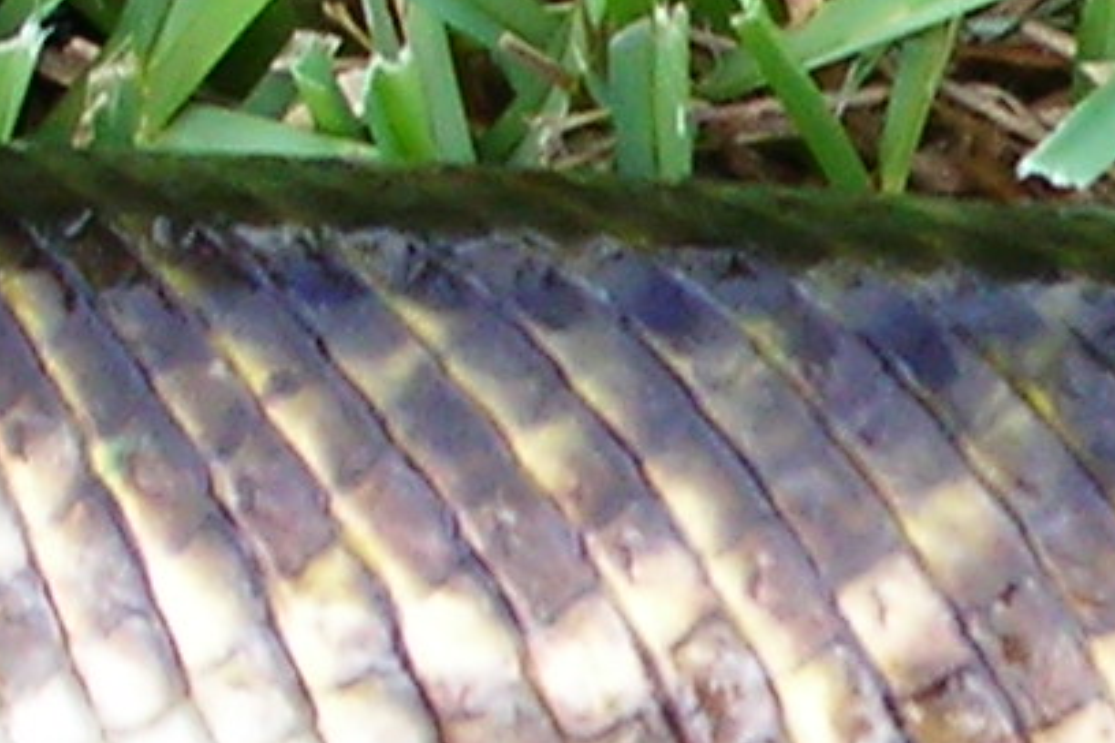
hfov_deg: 8.1
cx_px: 1325
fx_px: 7773
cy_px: 555
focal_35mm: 251
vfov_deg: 5.5
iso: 50
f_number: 3
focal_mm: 5.8
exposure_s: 1/163
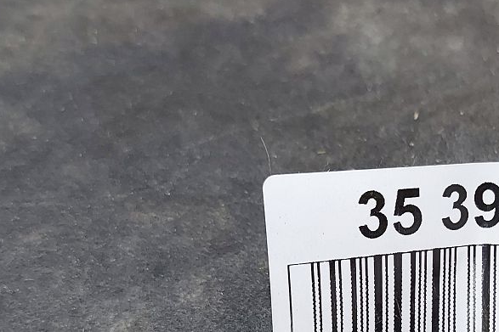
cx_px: 432
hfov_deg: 32.5
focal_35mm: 59
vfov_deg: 22.3
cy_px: 314
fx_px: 818
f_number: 1.8
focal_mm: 5.23
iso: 200
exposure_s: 1/33
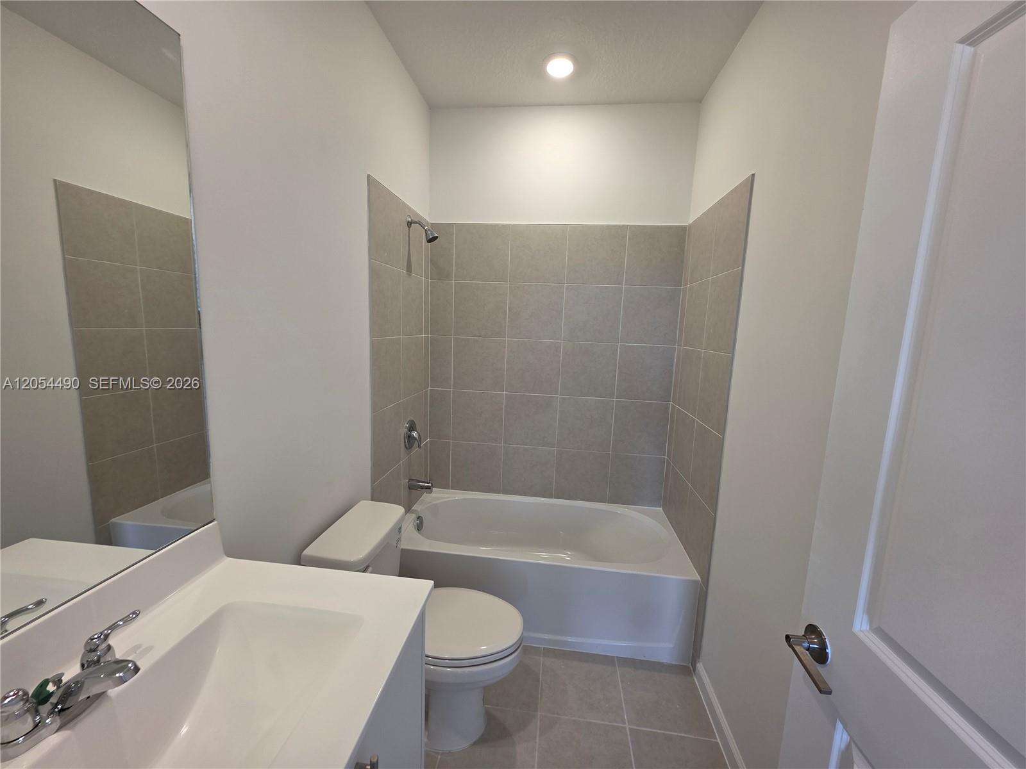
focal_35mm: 13
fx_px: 385
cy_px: 384
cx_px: 513
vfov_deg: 89.9
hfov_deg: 106.2
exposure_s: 1/120
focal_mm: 2.2
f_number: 1.9
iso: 100
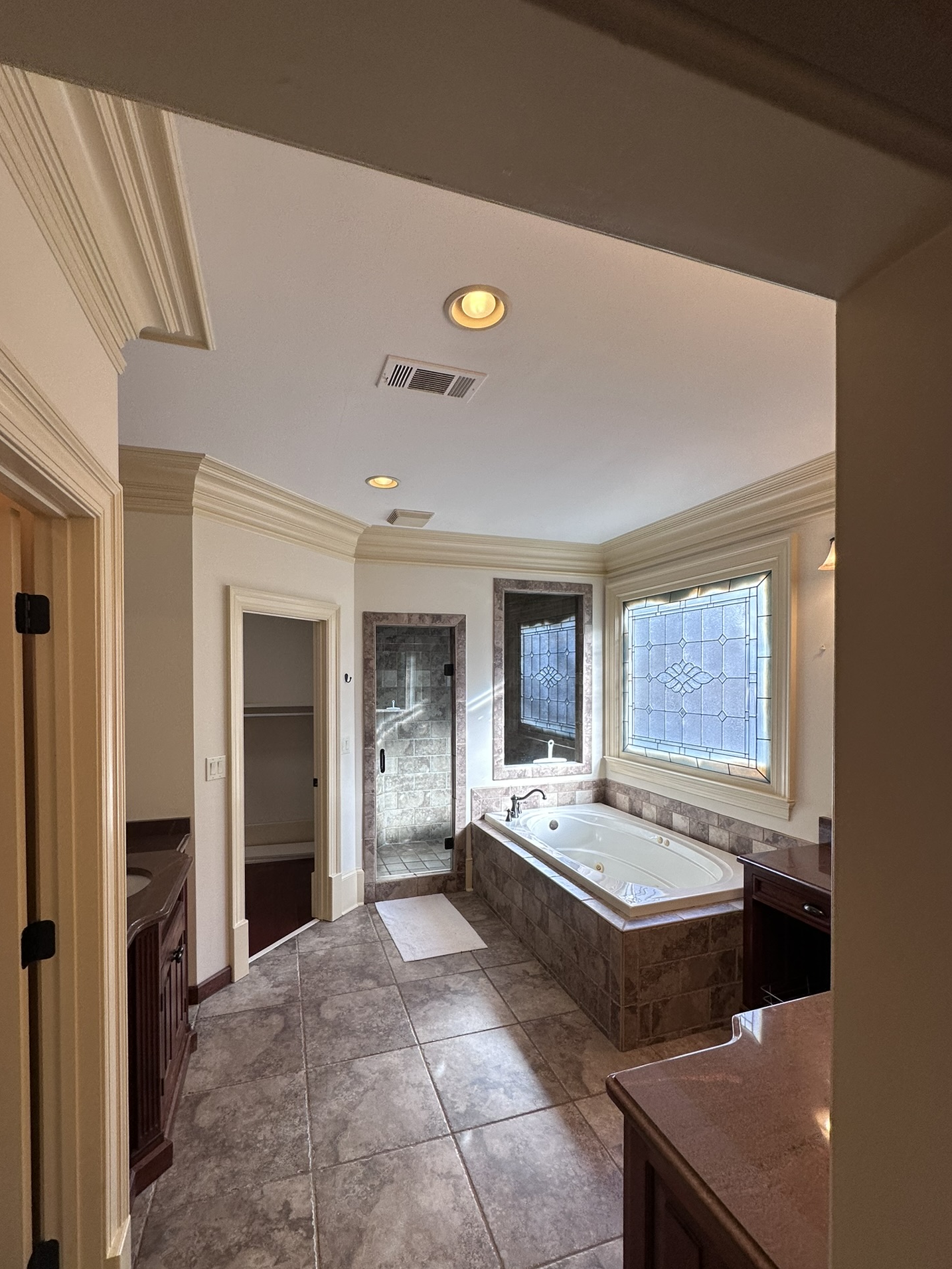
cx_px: 454
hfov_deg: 81.7
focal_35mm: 15
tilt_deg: +0.9
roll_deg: -0.7
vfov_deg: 98.0
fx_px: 550
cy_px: 679
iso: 80
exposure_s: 1/120
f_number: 2.2
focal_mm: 2.22
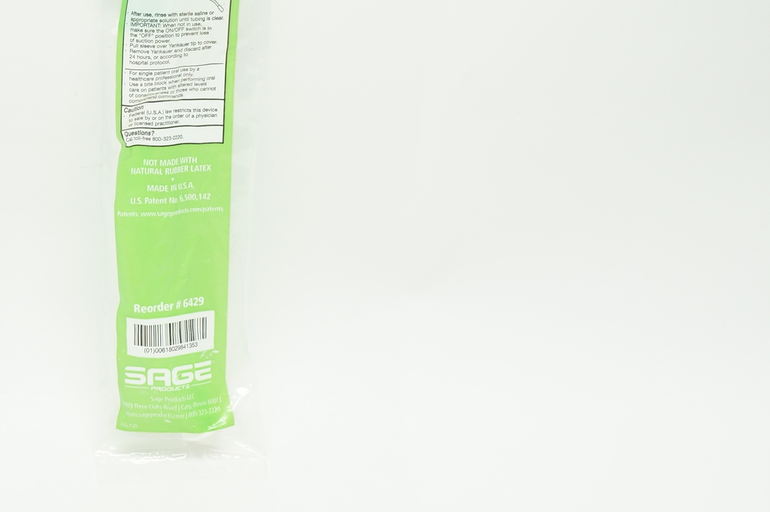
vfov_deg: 19.8
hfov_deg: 29.6
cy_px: 22
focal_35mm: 67
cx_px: 178
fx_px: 1432
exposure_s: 1/30
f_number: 8
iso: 400
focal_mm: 22
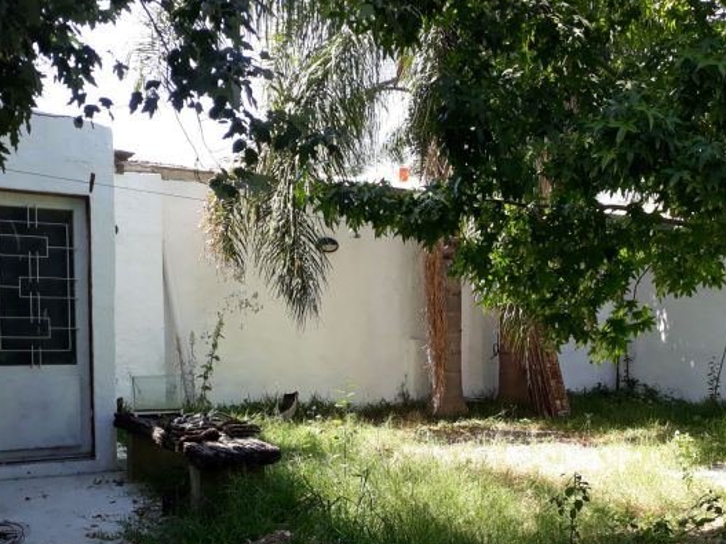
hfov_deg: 45.4
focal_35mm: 41
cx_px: 448
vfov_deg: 34.4
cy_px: 402
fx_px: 860
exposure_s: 1/227
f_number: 1.9
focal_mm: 3.6
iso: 40
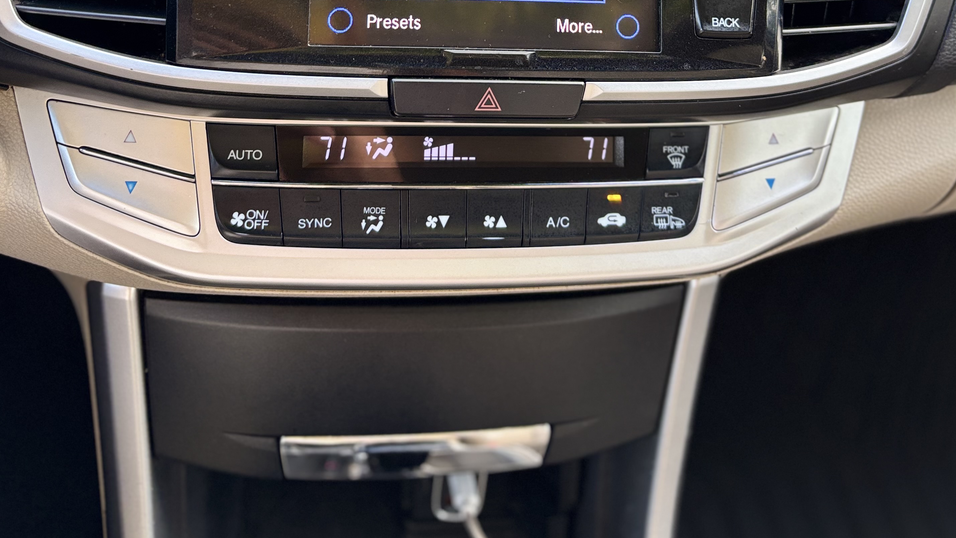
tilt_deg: -31.8
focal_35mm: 40
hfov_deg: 50.5
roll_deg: -4.5
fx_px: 1014
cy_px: -120
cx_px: 468
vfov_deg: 26.2
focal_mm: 5.96
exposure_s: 1/110
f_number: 1.6
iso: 125
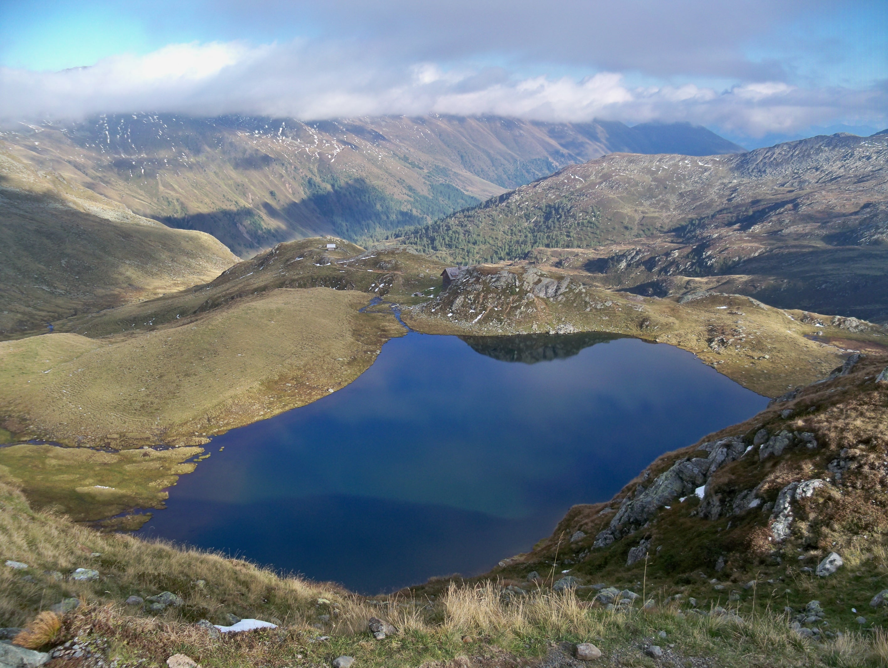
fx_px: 898
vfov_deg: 40.7
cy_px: 334
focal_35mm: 35
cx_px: 444
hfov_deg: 52.6
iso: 64
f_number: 3.5
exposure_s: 1/320
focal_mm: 6.2
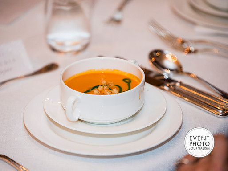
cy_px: 86
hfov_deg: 9.1
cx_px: 100
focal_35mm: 218
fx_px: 1436
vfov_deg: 6.8
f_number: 3.2
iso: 1250
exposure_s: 1/125
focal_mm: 200
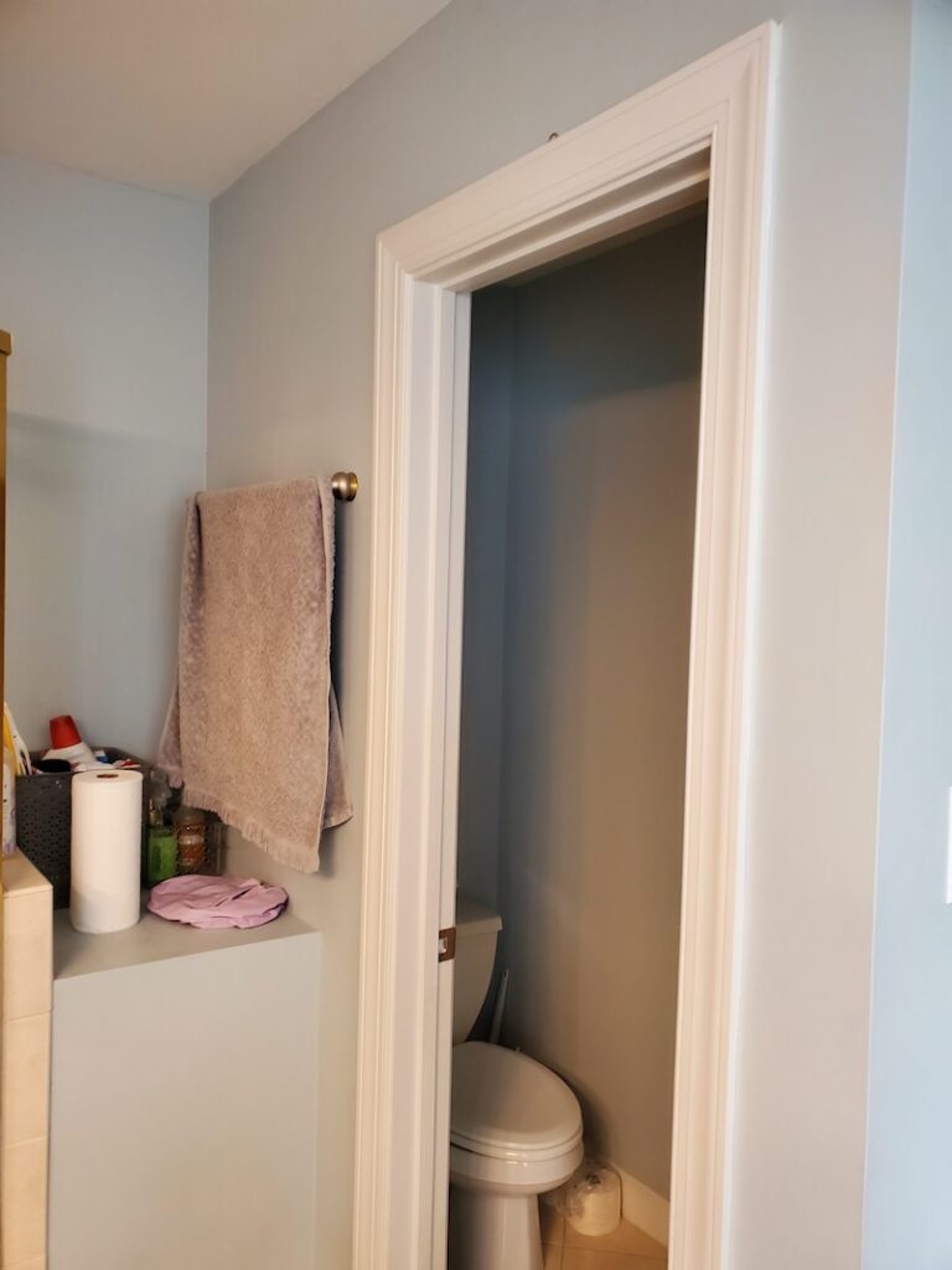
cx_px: 476
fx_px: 953
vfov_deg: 67.3
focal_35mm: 26
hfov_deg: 53.1
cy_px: 635
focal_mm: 4.3
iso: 400
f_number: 2.4
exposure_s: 1/39
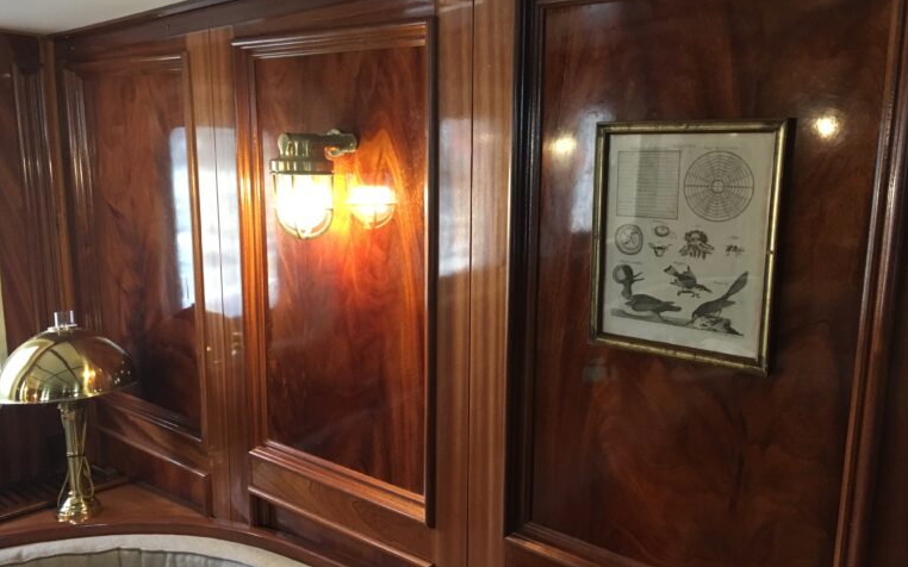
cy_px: 292
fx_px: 767
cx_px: 456
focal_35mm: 31
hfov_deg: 61.2
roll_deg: -0.8
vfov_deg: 40.6
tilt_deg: -11.5
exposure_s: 1/25
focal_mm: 4.15
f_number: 2.2
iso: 200
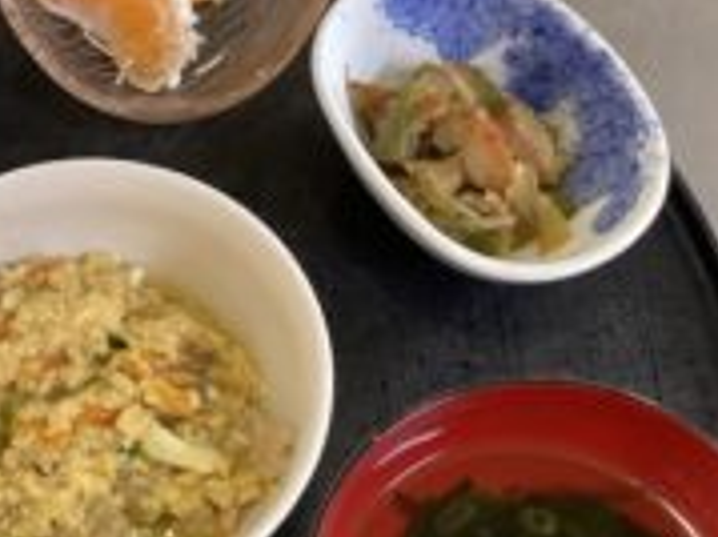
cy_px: 399
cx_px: 130
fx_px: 1347
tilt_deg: -69.3
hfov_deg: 29.1
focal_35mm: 65
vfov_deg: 22.4
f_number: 2.4
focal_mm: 3.3
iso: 400
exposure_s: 1/40
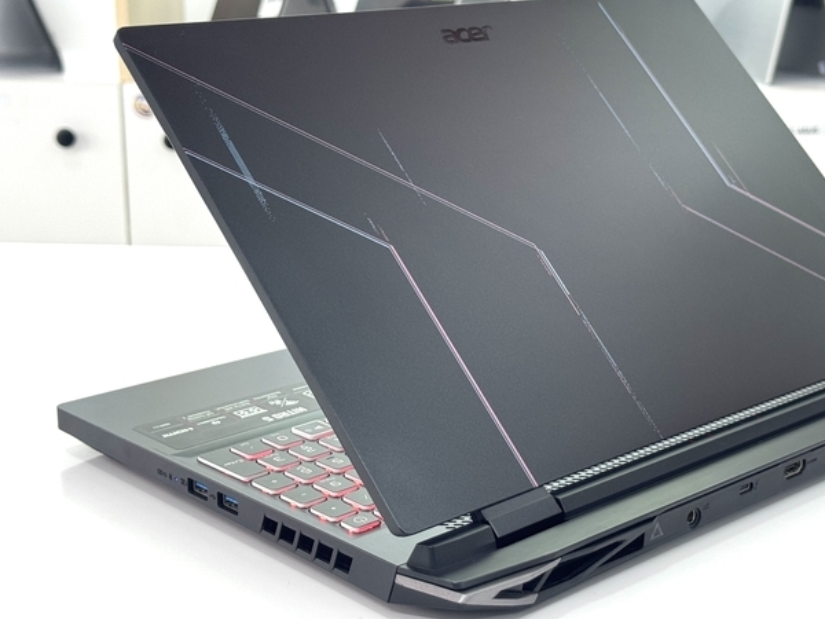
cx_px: 496
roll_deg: +0.1
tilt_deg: -15.4
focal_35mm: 64
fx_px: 1525
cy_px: 279
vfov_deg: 22.9
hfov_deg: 30.2
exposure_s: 1/100
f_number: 1.78
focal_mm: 6.76
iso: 80
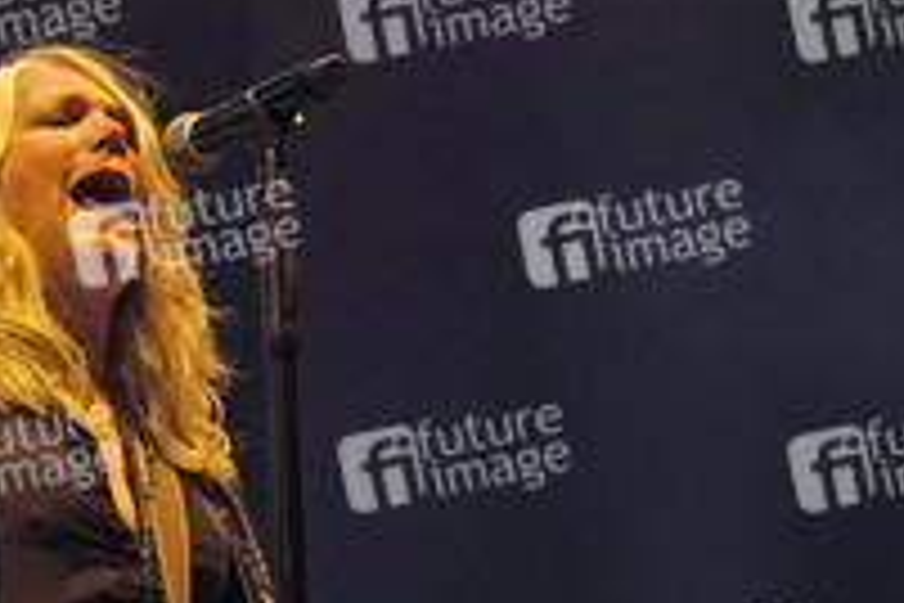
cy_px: 572
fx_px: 3214
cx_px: 65
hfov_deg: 15.8
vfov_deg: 10.6
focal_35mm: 128
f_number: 5.6
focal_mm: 57
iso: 1600
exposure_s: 1/100
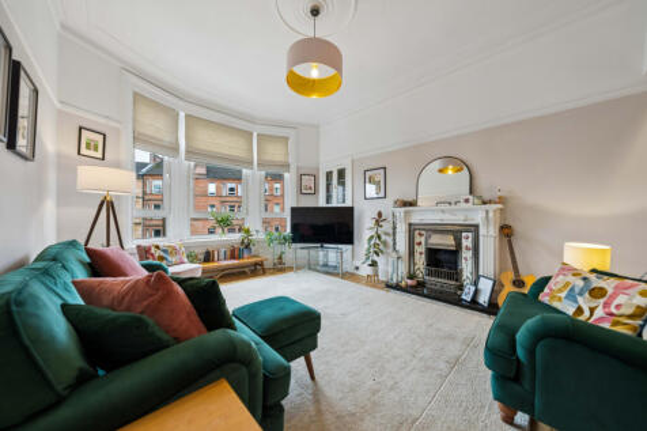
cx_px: 324
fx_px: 216
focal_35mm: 12
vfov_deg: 90.0
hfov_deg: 112.6
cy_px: 216
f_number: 4
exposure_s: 1/60
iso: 400
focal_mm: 12
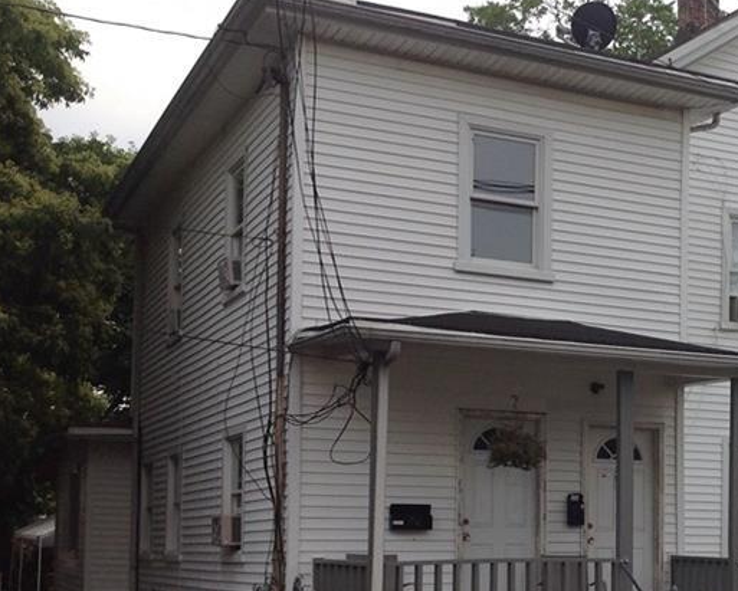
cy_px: 441
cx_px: 701
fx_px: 1486
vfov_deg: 22.3
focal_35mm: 68
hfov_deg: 26.7
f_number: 2.4
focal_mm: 4.28
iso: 50
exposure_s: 1/1681
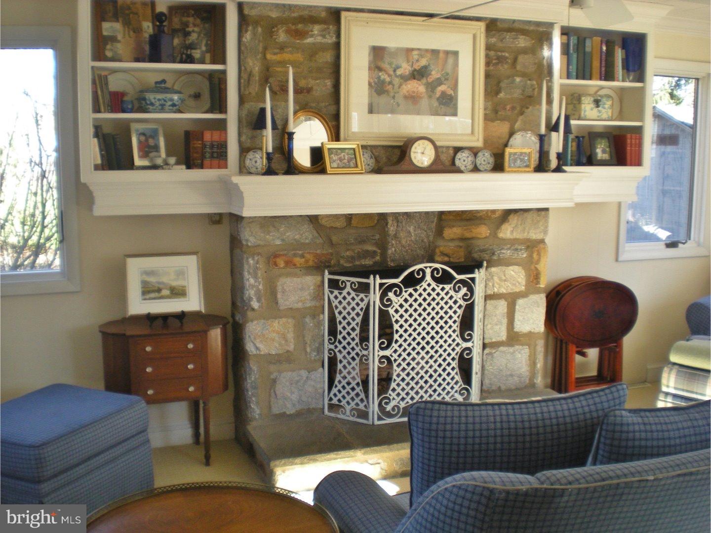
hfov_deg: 49.0
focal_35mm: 38
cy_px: 266
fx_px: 781
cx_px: 356
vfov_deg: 37.7
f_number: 3.1
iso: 164
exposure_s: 1/57.3
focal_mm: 6.3
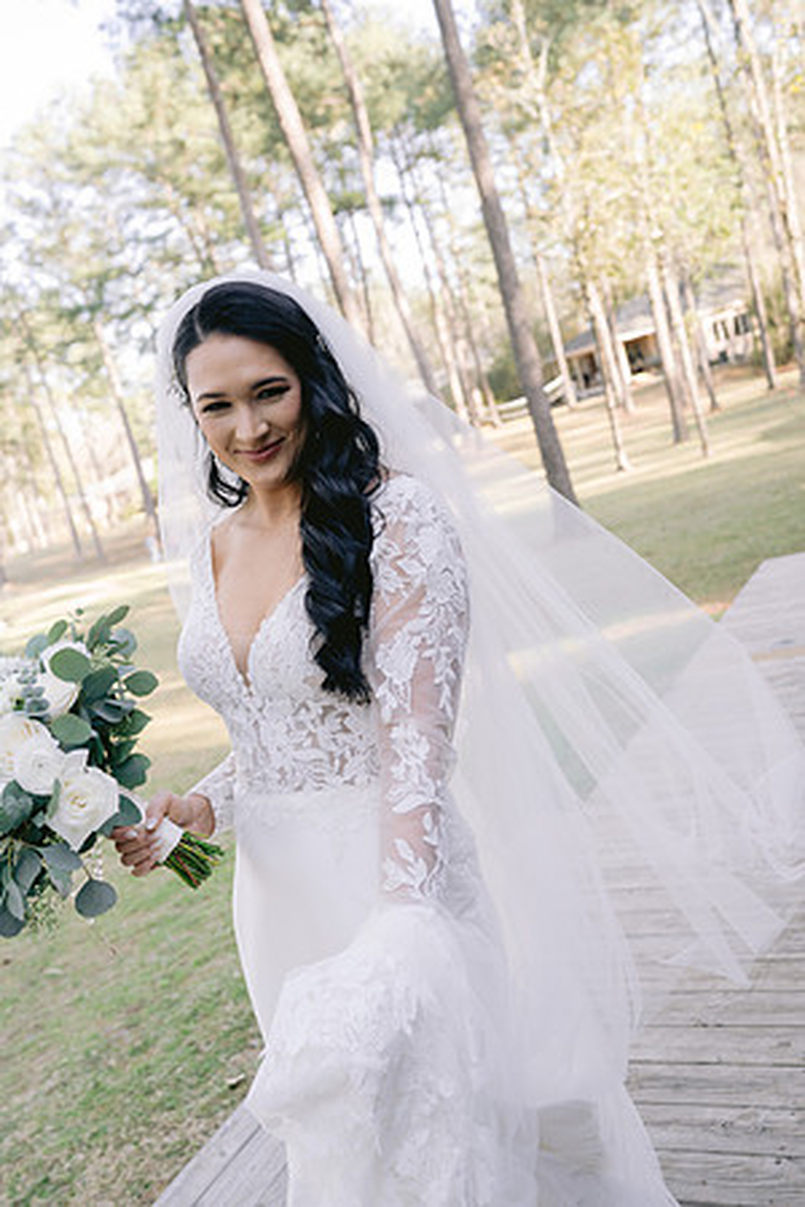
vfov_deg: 54.4
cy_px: 604
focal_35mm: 35
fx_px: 1174
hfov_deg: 37.9
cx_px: 402
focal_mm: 35
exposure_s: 1/200
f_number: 4
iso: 400
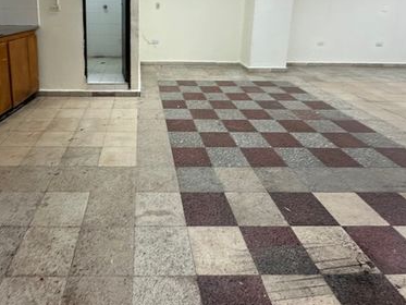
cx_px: 146
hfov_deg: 68.0
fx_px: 293
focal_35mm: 25
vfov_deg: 51.3
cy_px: 59
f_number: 2.2
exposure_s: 1/60
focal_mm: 2.22
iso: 200
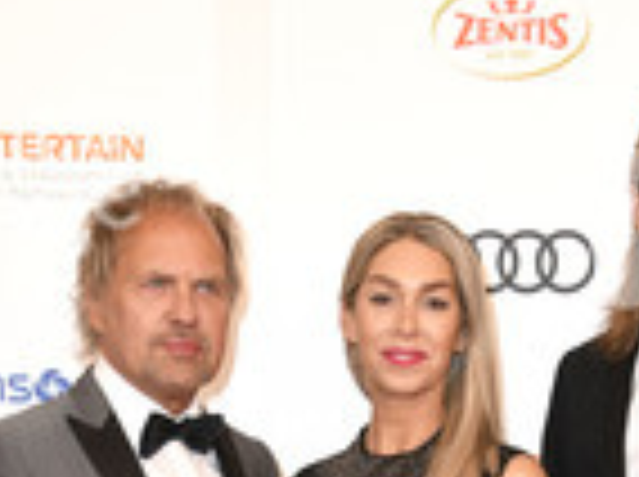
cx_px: 400
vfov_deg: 9.3
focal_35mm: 152
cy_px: 878
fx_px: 2801
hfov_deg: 13.0
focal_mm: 56
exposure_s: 1/125
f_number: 6.3
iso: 250
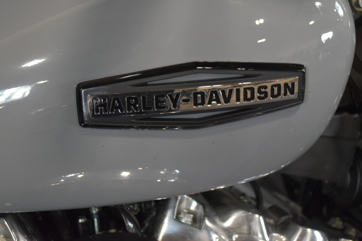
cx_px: 193
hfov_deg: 32.1
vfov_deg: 21.7
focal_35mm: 63
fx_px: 629
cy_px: 102
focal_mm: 35
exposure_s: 1/30
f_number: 5
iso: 1000
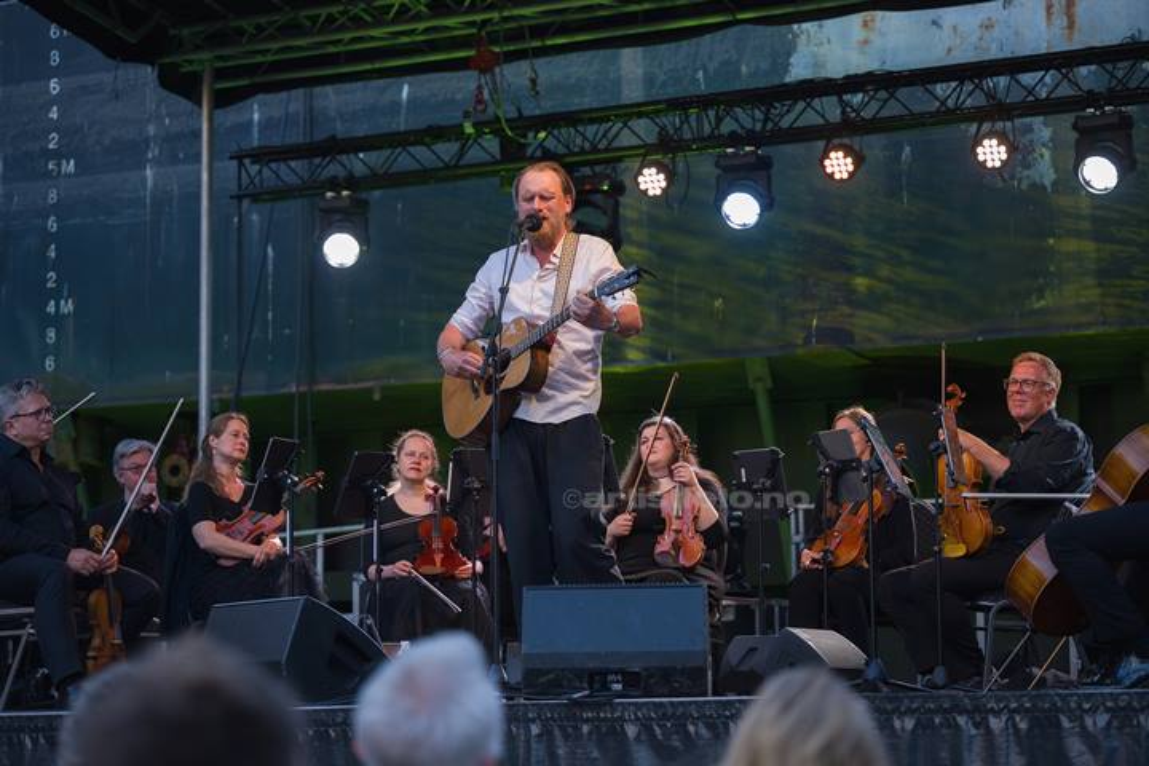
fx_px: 2649
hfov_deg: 24.5
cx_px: 574
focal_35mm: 83
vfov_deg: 16.5
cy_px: 383
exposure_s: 1/800
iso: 800
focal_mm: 83
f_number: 2.8
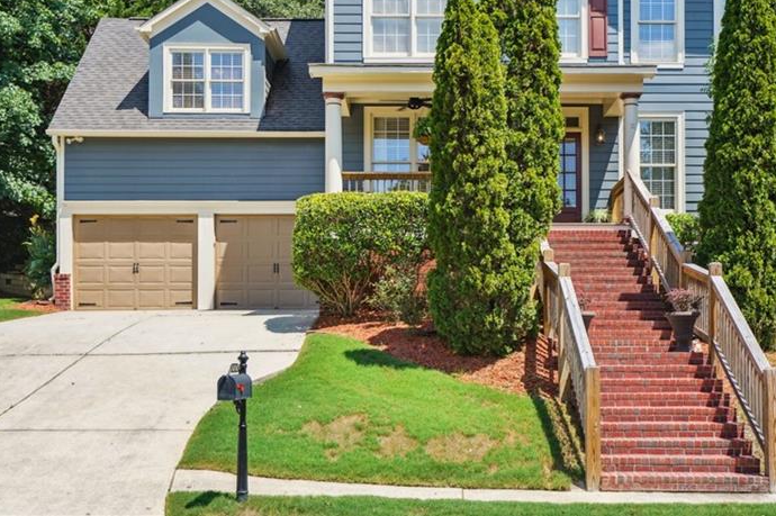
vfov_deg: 27.1
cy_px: 134
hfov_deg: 40.2
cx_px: 463
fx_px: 1055
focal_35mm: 49
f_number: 4
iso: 400
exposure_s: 1/3200
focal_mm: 33
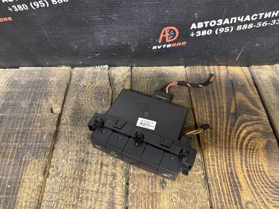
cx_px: 140
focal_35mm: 24
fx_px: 193
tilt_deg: -53.2
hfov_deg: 71.6
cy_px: 104
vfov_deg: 56.8
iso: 500
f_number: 1.78
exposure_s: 1/50
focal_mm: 6.76
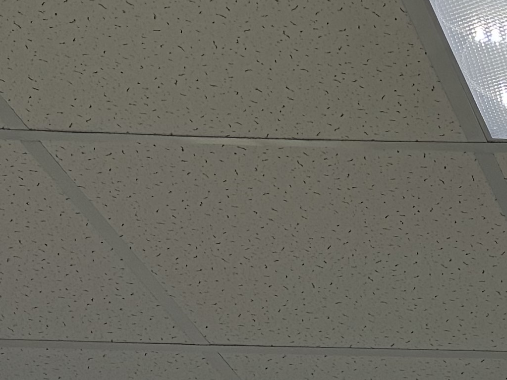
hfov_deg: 12.4
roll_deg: +0.8
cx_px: 1122
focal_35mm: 134
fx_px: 1962
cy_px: 987
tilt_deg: +8.4
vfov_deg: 9.5
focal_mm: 6.76
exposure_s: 1/223
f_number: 1.78
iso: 64
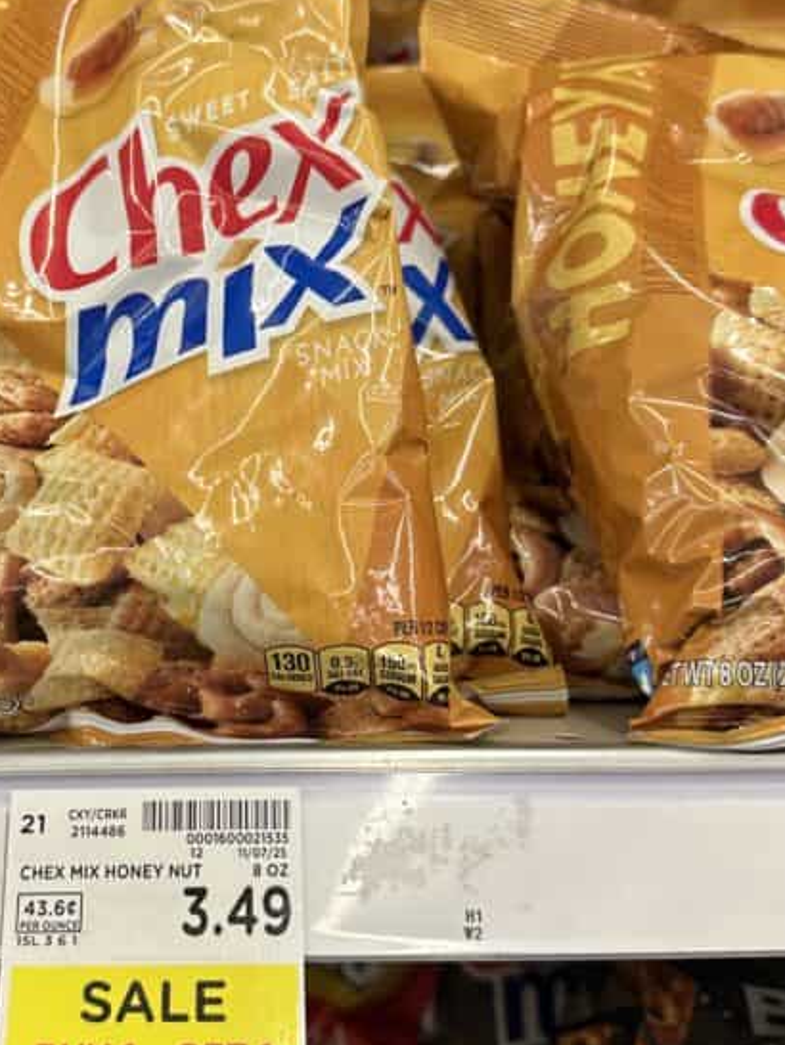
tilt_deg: -2.4
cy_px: 471
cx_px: 234
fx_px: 1360
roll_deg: -2.5
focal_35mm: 45
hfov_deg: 31.8
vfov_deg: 42.0
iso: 125
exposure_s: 1/105
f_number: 1.78
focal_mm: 6.86
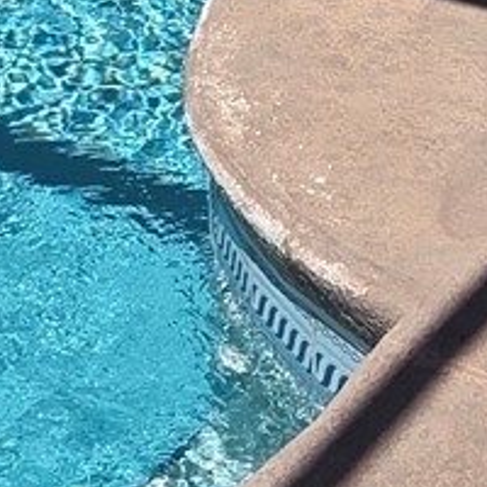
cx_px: -209
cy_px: -353
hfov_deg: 10.4
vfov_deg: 10.2
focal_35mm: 163
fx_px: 2594
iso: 80
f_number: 1.8
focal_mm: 5.4
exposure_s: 1/5545
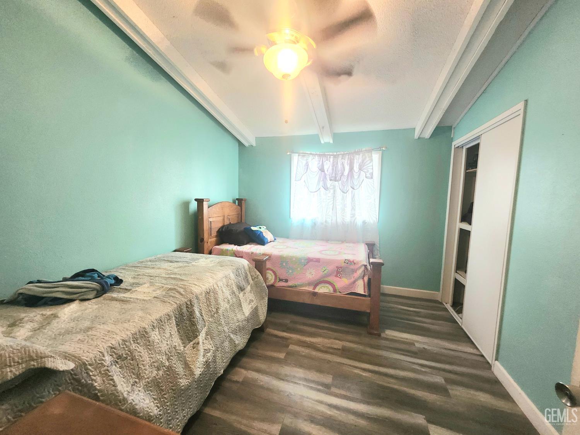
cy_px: 218
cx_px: 290
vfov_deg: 89.9
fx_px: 218
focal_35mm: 13
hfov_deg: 106.2
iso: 400
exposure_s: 1/40
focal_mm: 1.74
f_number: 2.2
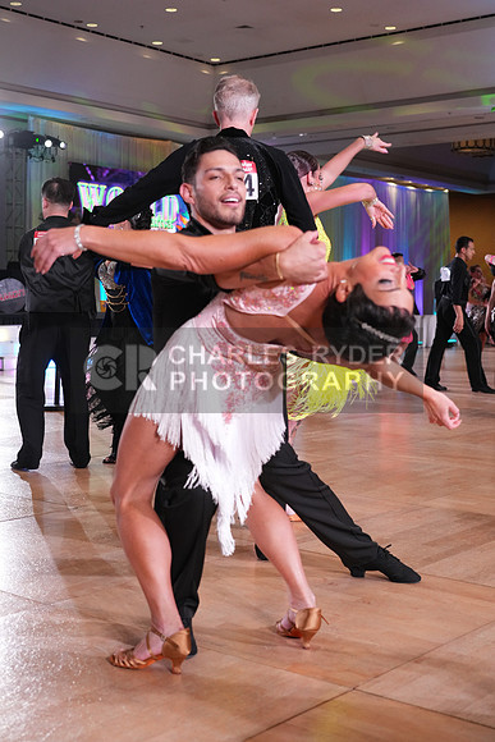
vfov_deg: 41.1
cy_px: 371
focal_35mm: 48
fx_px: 989
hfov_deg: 28.1
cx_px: 248
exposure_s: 1/500
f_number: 4
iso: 2500
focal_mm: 48
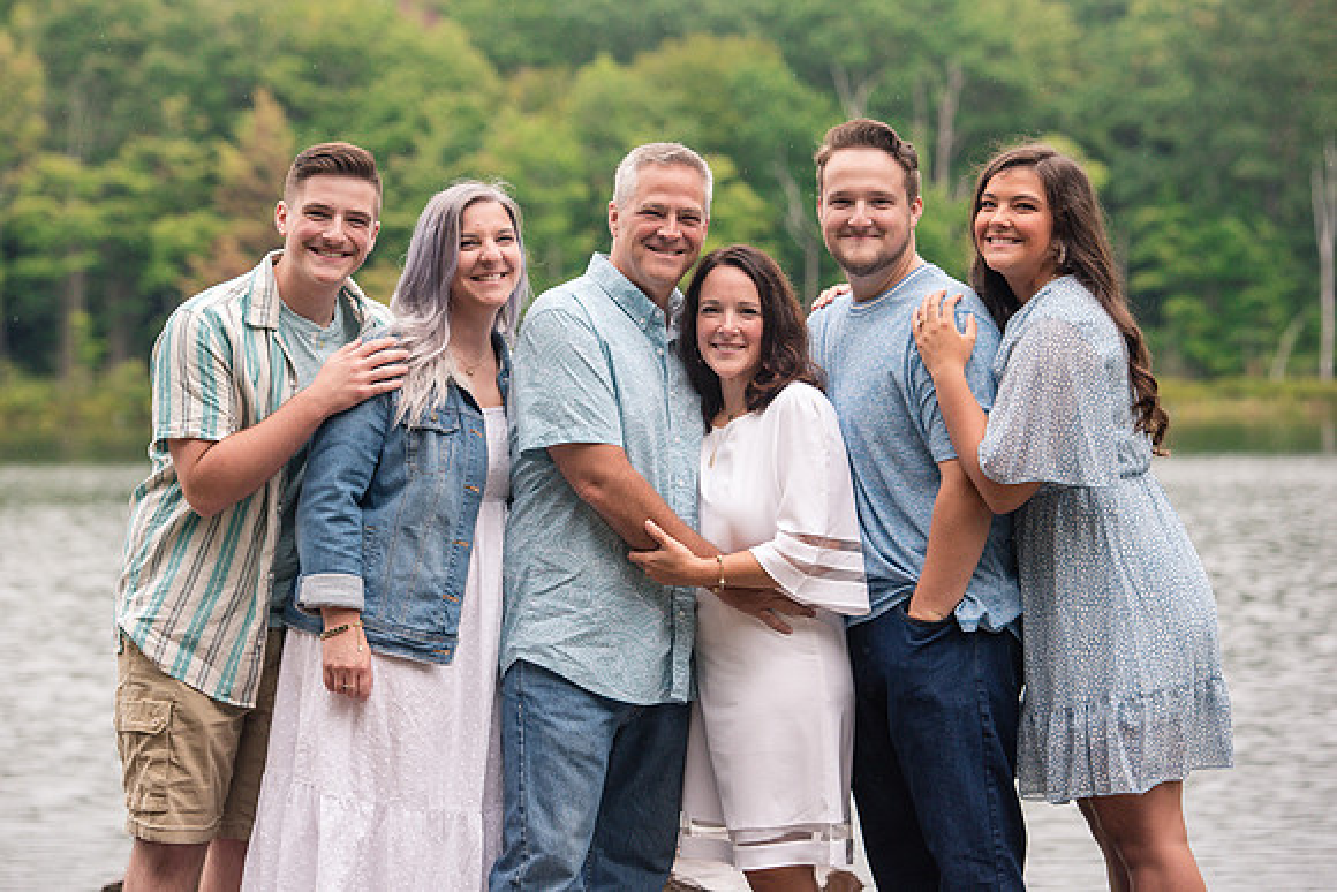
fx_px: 4713
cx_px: 630
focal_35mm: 127
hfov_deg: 16.1
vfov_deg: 10.8
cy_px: 420
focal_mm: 120
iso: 800
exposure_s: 1/800
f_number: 4.5
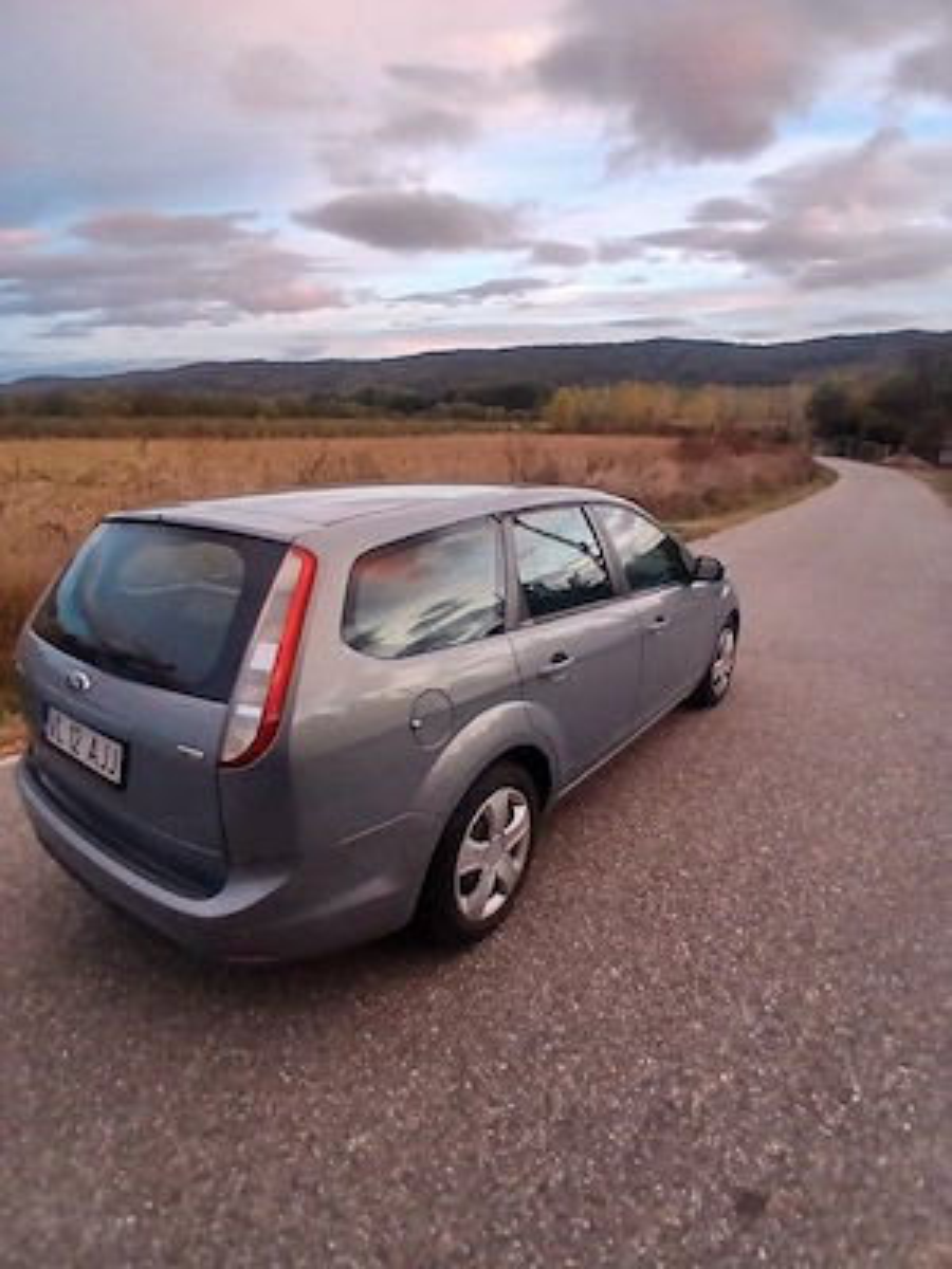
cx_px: 476
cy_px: 634
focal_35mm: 17
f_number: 2.2
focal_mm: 1.4
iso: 100
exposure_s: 1/33.3
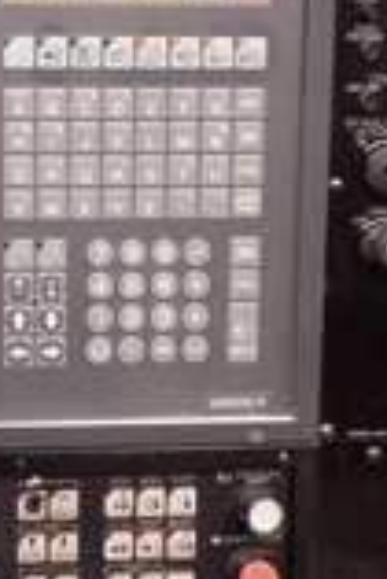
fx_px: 981
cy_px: 295
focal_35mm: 61
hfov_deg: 21.3
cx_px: -26
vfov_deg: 32.9
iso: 320
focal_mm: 4.1
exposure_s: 1/30
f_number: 2.8
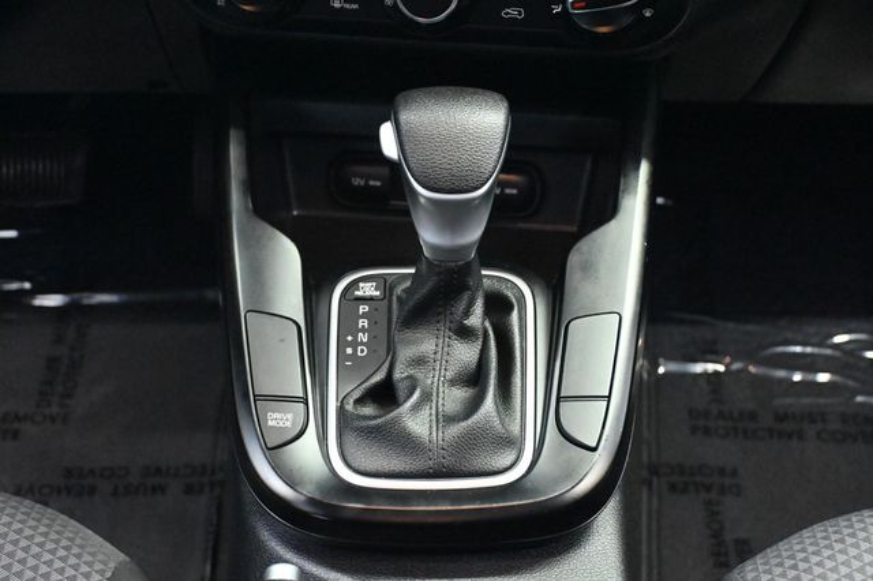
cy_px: 290
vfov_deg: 23.8
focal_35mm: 57
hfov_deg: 35.1
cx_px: 436
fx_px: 1381
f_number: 5.6
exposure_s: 1/25
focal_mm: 38
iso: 12800
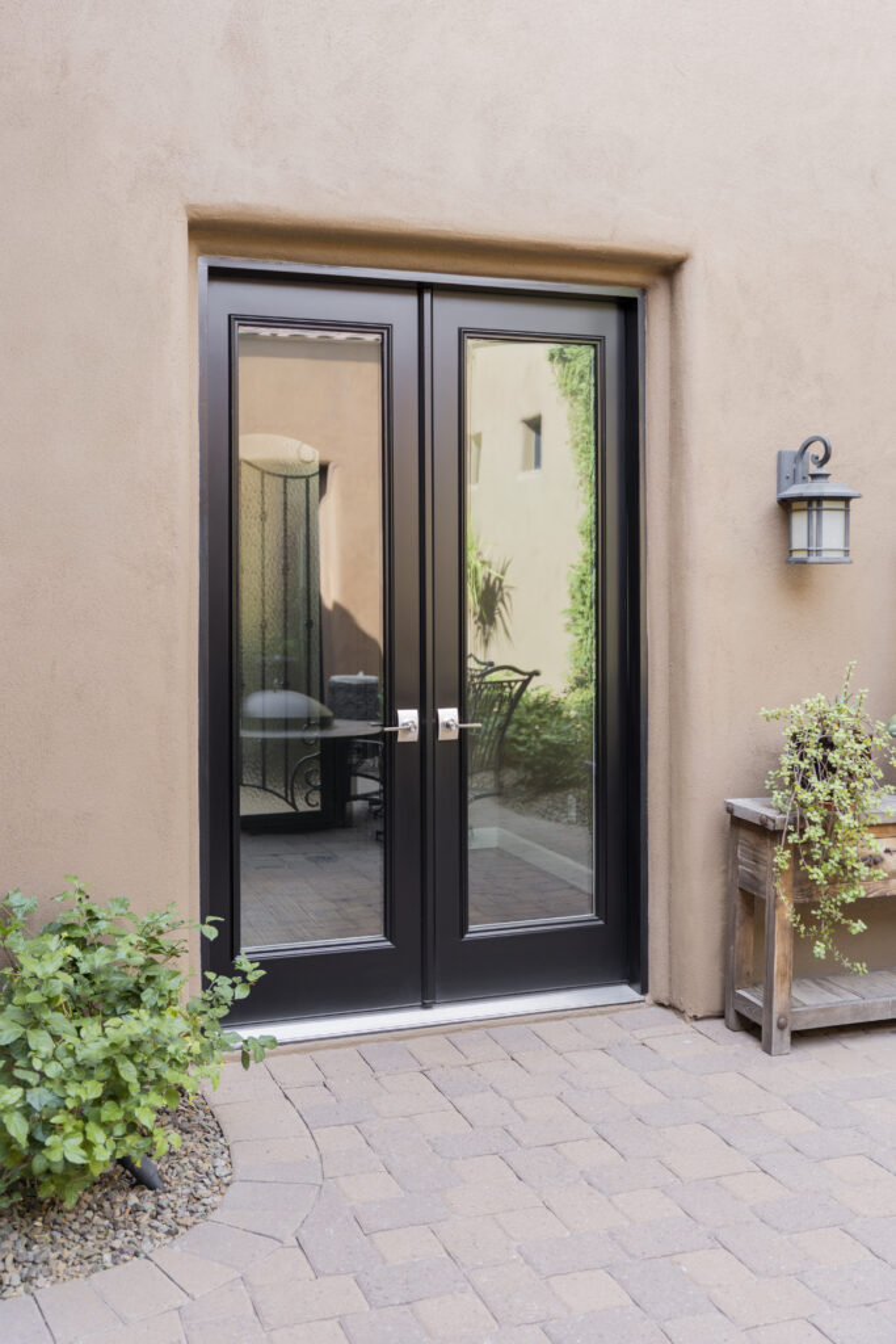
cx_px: 448
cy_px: 672
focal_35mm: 32
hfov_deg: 41.6
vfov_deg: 59.3
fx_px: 1179
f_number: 2.8
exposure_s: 1/200
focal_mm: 31.6
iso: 250
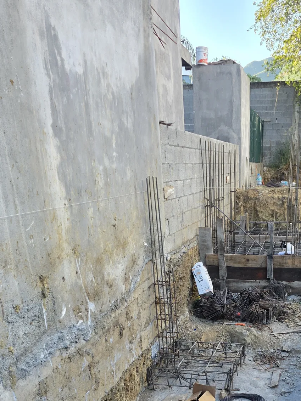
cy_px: 329
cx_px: 223
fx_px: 452
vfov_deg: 45.1
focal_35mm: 39
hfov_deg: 36.0
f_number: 1.7
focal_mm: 6.3
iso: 50
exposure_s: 1/180
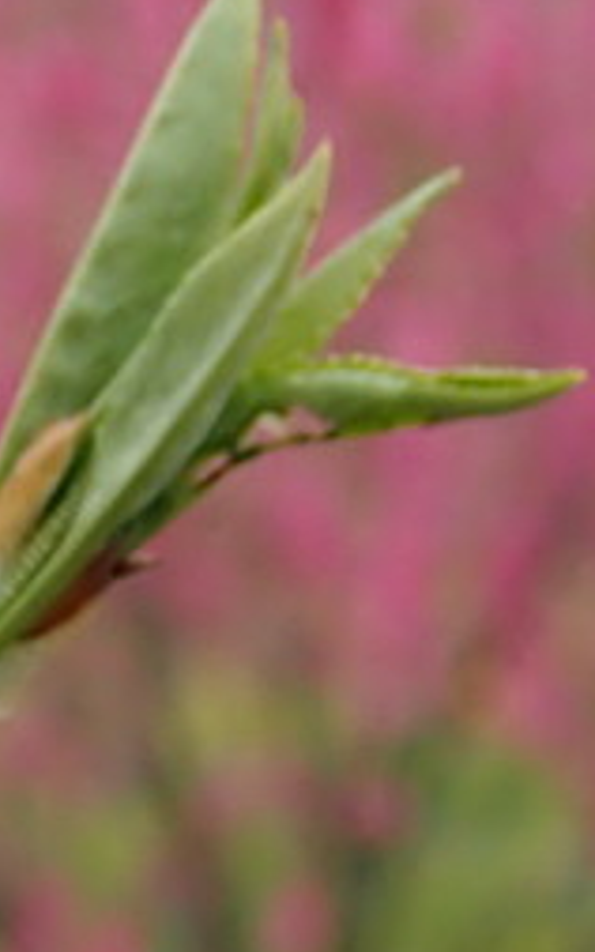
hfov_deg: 6.2
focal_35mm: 201
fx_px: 5218
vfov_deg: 10.0
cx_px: -817
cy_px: 1520
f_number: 4
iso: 100
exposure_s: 1/400
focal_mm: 7.34
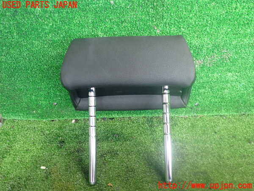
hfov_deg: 60.0
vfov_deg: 46.8
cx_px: 127
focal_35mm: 30
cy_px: 96
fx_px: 220
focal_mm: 5.4
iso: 400
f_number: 2.3
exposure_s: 1/30
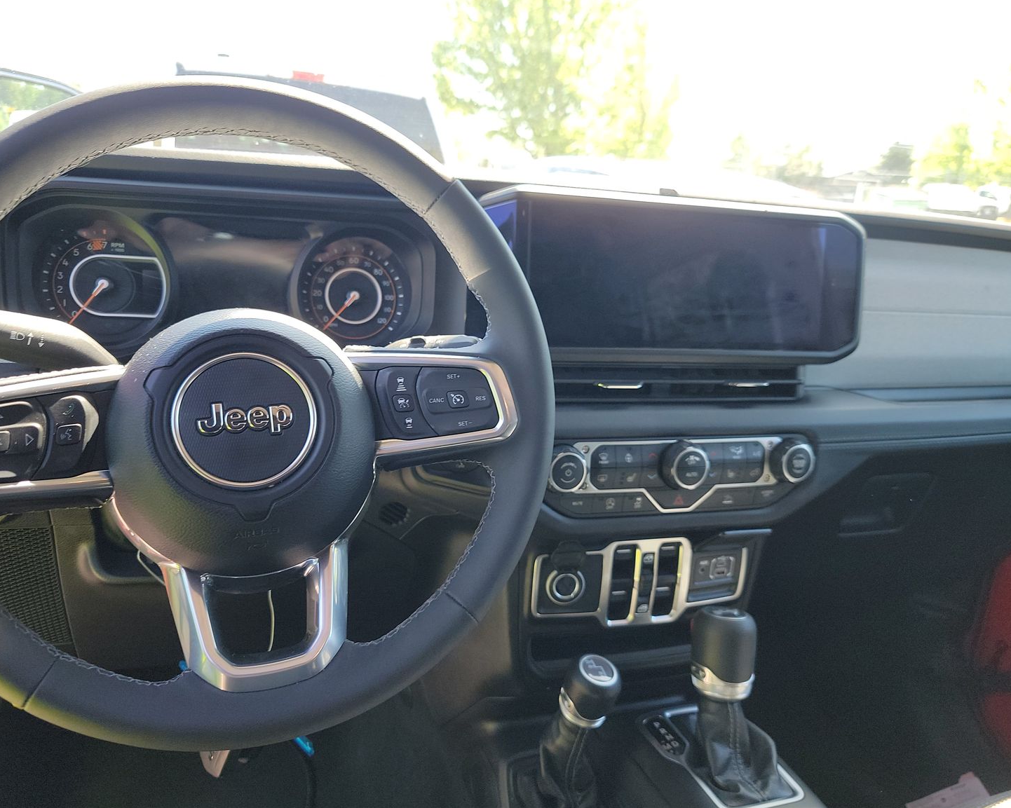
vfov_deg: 54.9
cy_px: 416
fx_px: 778
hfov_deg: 66.0
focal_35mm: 26
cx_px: 469
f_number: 1.8
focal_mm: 6.7
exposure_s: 1/59
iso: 85
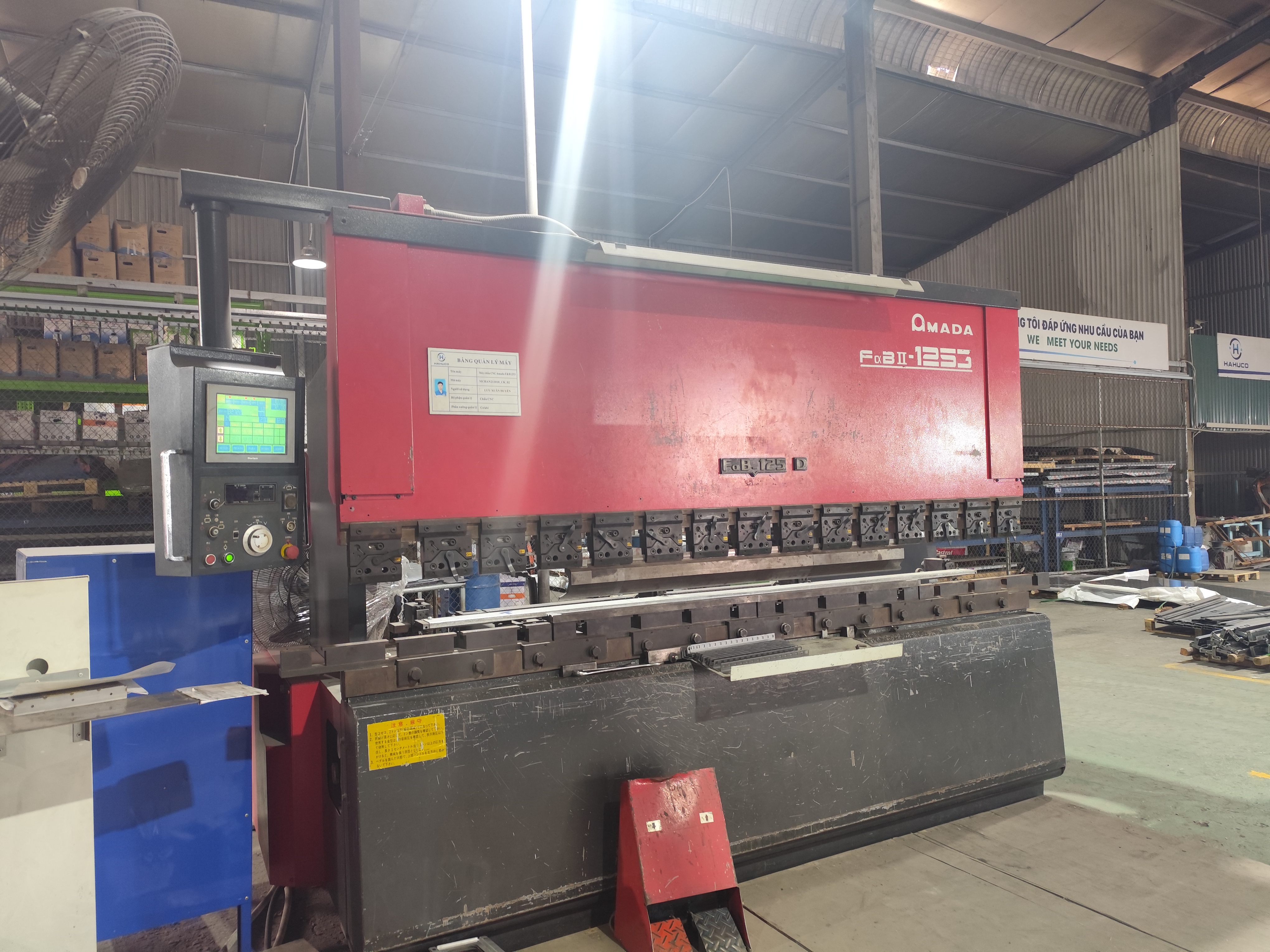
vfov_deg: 58.9
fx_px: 844
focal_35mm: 23
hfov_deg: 73.9
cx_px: 635
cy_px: 476
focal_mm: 6.14
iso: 1000
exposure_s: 1/50
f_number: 1.65
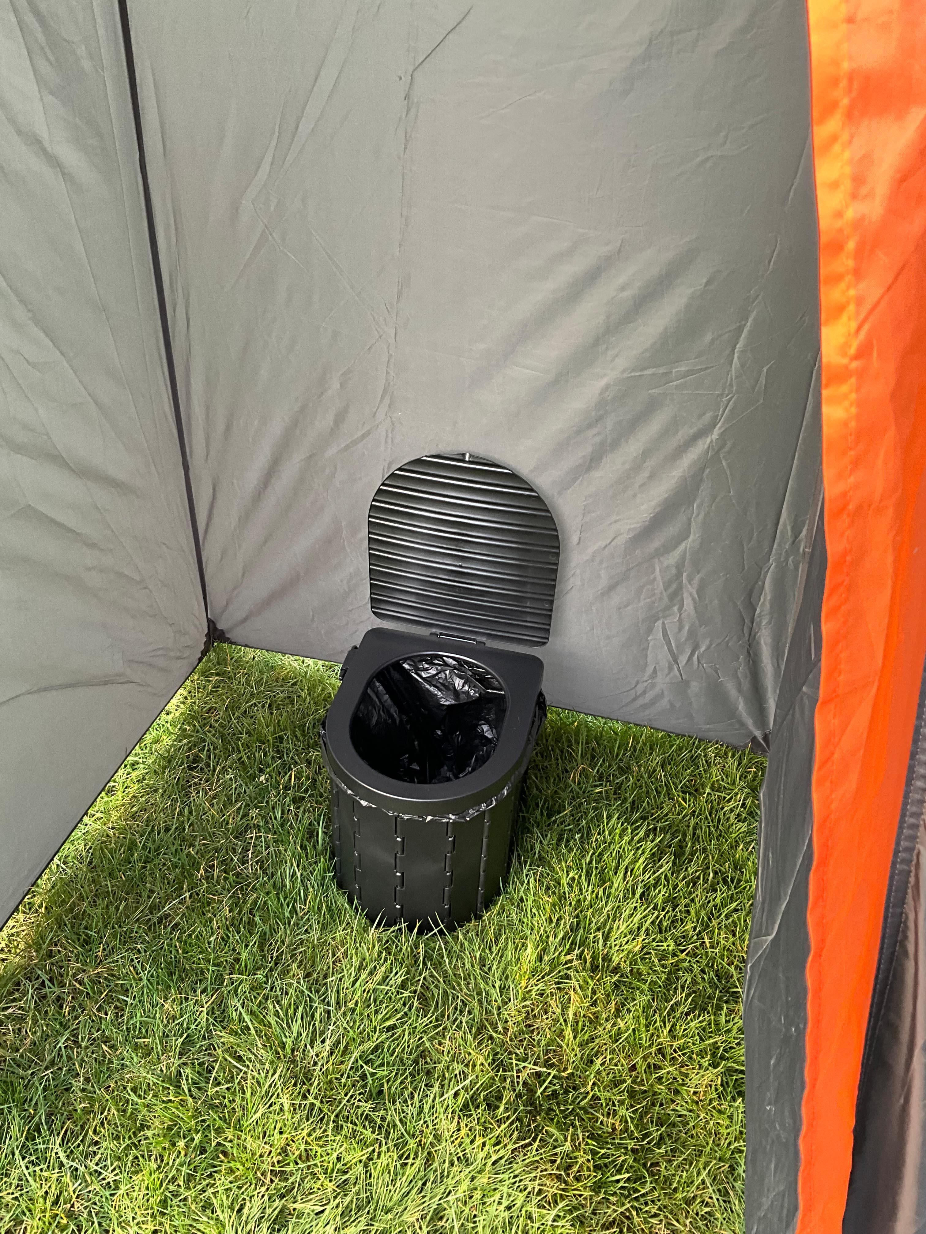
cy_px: 617
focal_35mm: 29
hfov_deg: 48.2
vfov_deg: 61.7
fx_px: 1034
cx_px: 463
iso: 64
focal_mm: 3
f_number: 1.8
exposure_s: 1/115
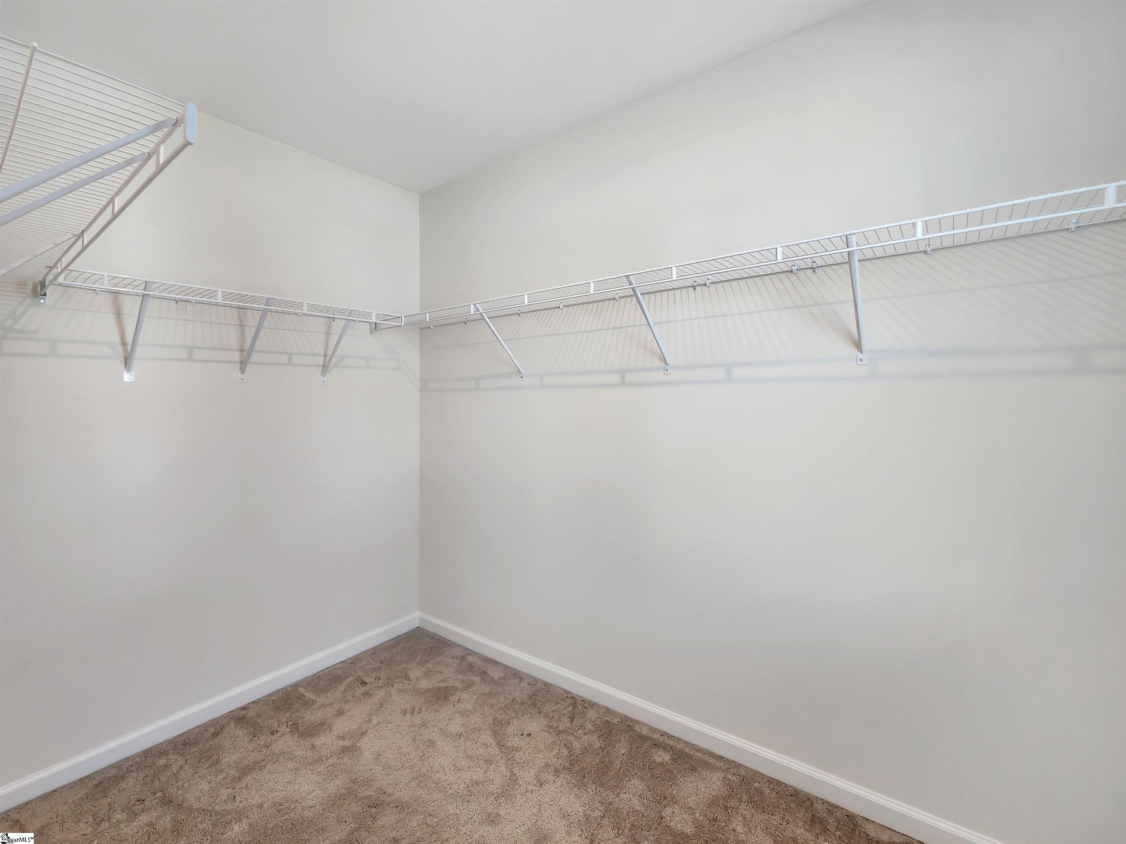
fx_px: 423
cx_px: 563
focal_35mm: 13
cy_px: 422
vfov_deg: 89.9
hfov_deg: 106.2
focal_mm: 2.2
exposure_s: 1/60
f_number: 2.2
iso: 160
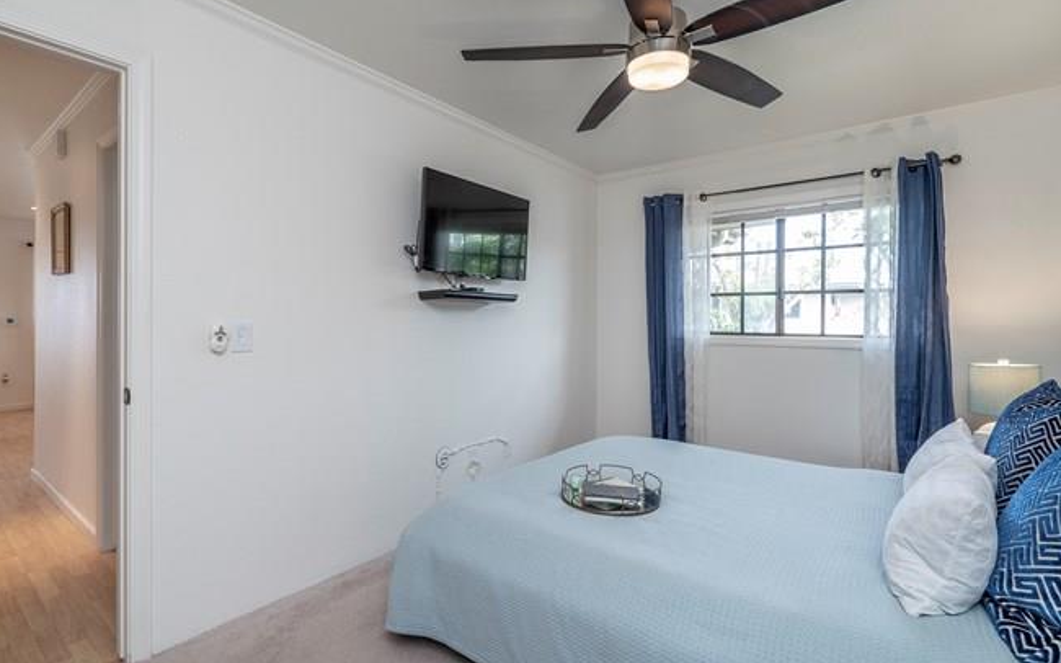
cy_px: 328
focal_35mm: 17
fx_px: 491
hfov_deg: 94.4
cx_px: 519
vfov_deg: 68.0
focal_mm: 16
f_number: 8
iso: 200
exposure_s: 1/10
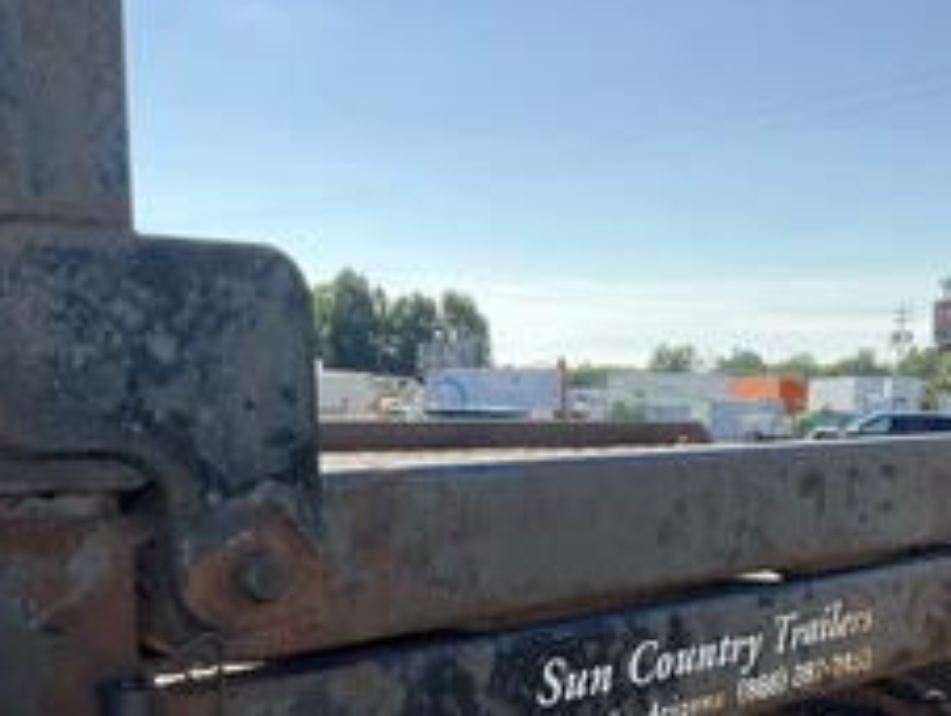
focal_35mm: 51
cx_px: 490
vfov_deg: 27.7
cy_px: 624
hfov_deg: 37.4
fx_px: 1403
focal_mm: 3
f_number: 1.8
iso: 25
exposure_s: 1/562
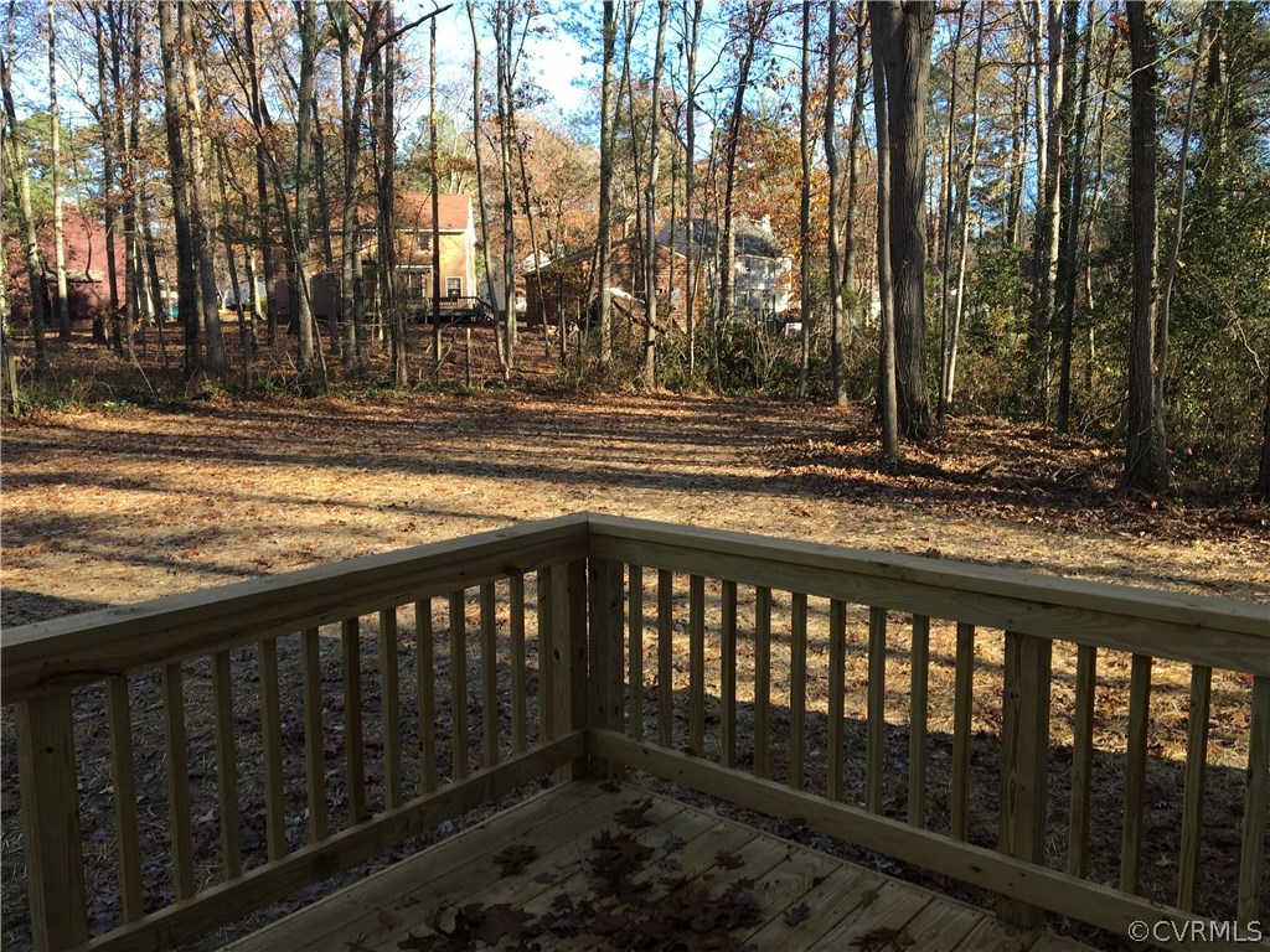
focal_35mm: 29
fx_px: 1064
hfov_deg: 61.7
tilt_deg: -9.3
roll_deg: +0.9
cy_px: 476
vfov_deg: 48.2
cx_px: 635
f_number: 2.2
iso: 25
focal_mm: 4.15
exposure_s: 1/218
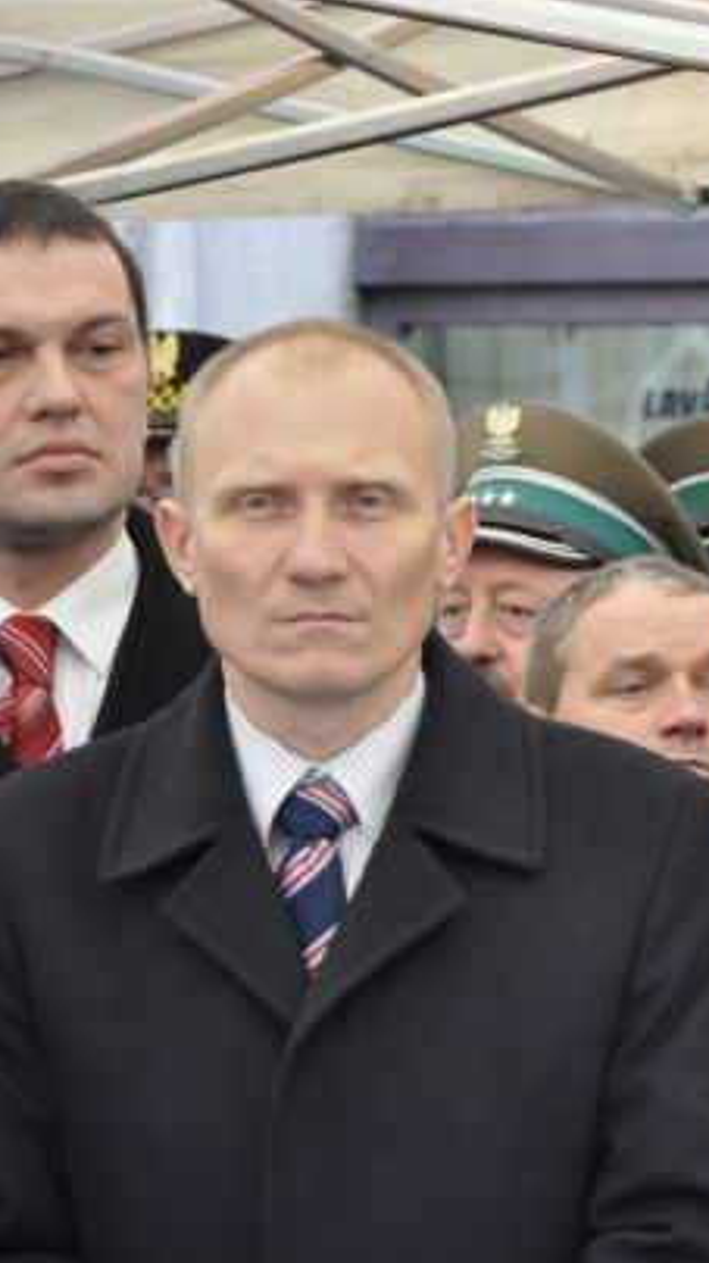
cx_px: 896
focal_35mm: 261
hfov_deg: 4.6
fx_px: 8725
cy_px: 661
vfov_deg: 8.3
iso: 800
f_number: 5.6
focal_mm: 105
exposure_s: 1/25
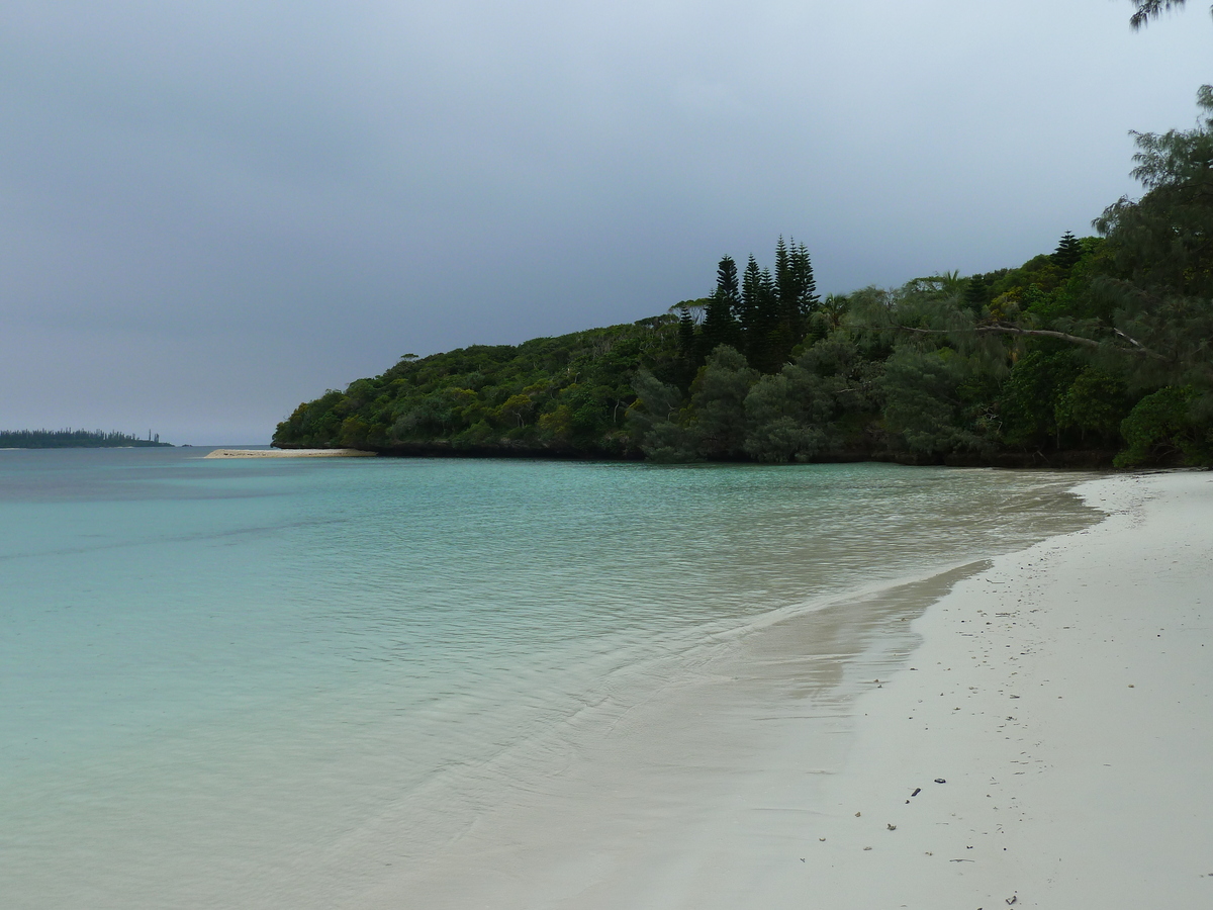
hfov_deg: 50.1
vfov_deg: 38.7
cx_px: 606
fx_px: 1297
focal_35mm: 37
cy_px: 455
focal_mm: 6.1
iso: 80
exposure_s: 1/320
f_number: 4
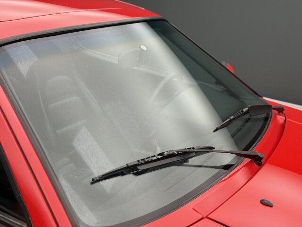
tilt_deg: -20.4
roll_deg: -7.5
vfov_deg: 30.3
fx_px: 419
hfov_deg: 39.7
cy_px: 114
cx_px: 151
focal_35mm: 48
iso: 160
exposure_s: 1/99
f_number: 1.78
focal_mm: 6.76
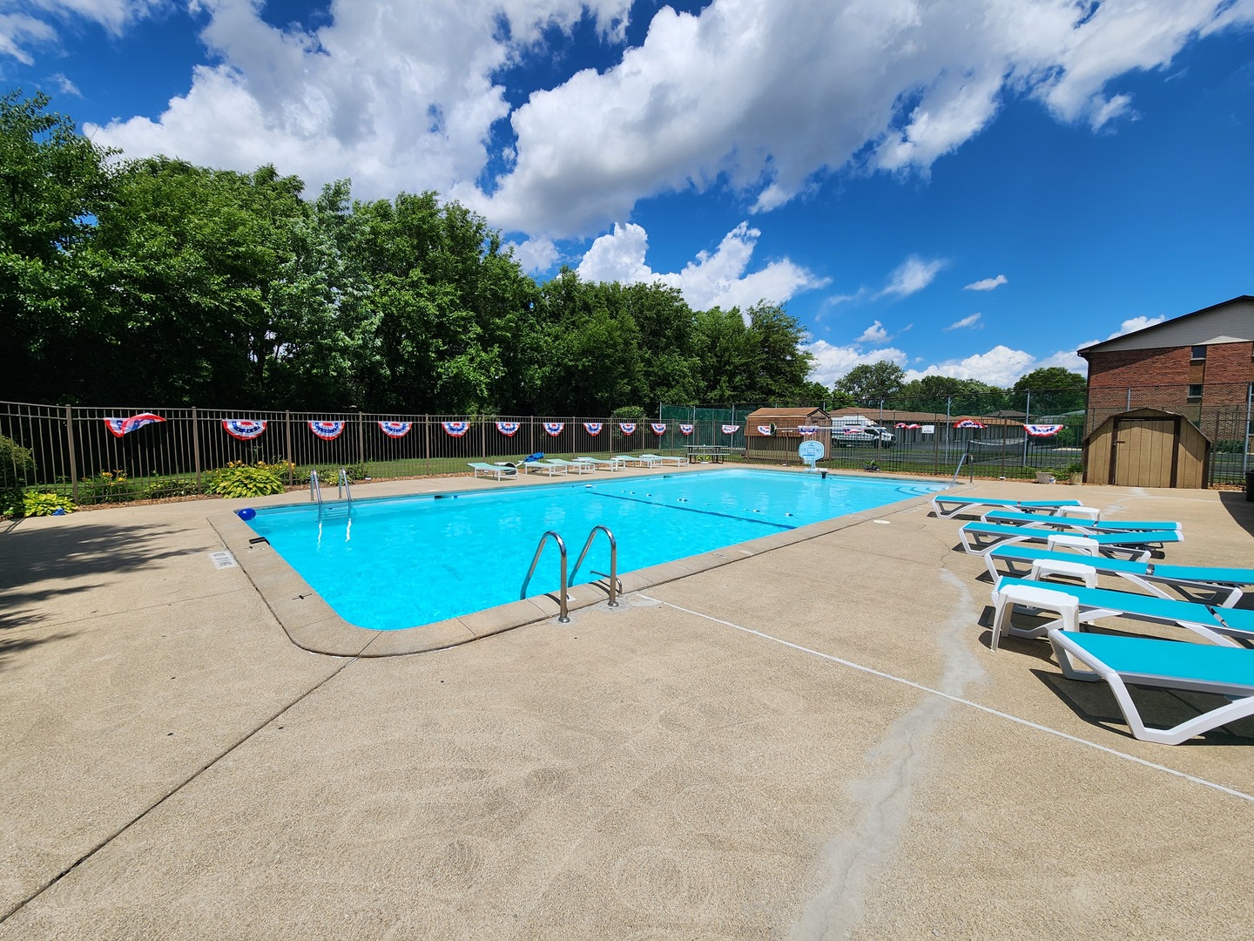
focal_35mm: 13
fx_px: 471
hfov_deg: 106.2
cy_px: 470
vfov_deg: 89.9
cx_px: 627
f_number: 2.2
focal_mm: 2.2
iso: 50
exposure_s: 1/3829
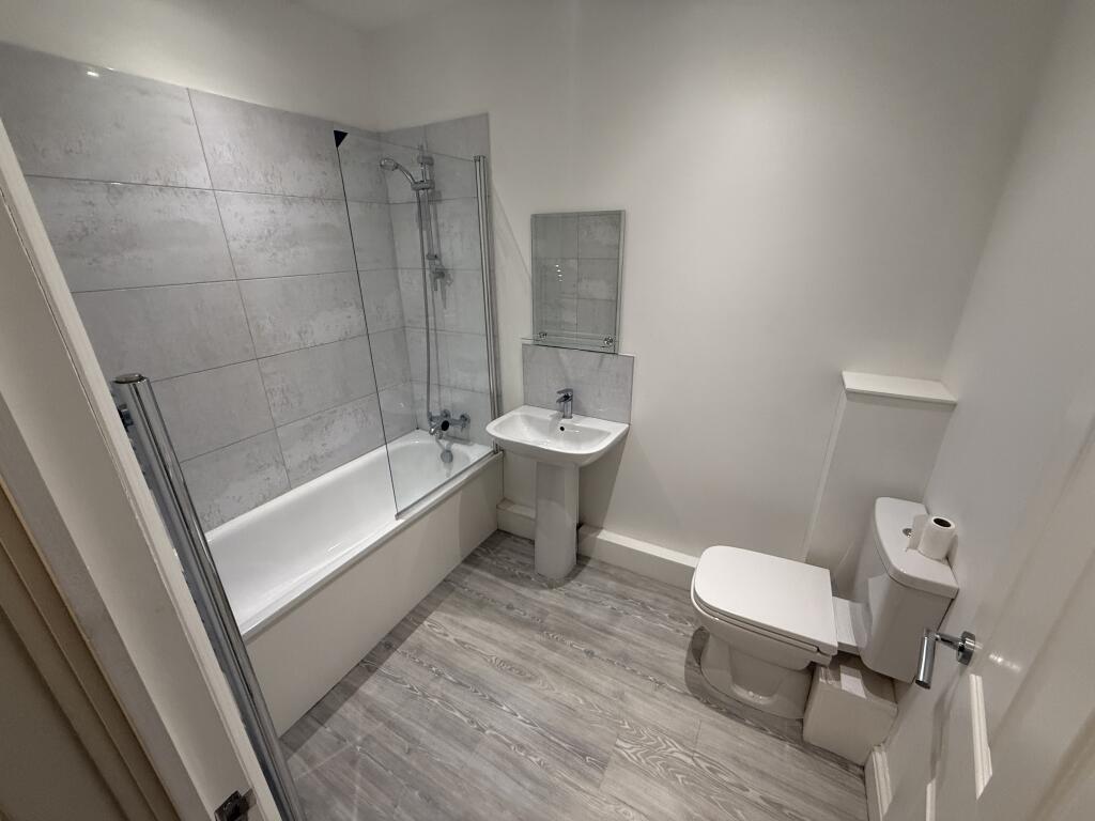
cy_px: 410
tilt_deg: -21.1
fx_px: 443
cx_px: 548
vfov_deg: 85.7
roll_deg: +1.6
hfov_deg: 102.1
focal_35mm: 14
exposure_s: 1/100
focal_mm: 2.22
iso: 250
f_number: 2.2
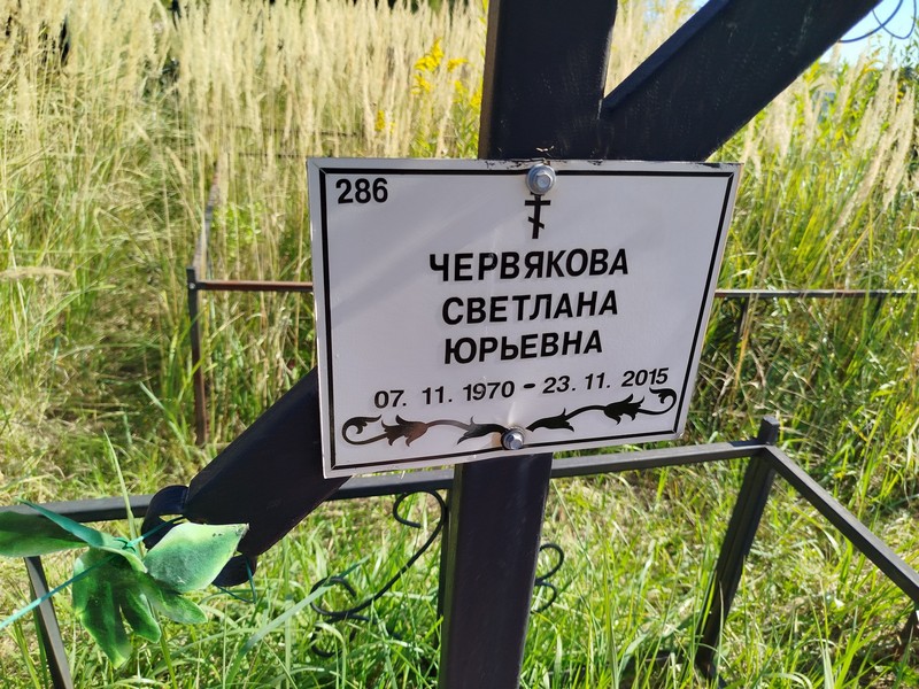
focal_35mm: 24
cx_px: 460
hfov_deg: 71.6
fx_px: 637
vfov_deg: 56.8
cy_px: 344
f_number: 1.7
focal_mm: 5.31
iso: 50
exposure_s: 1/523
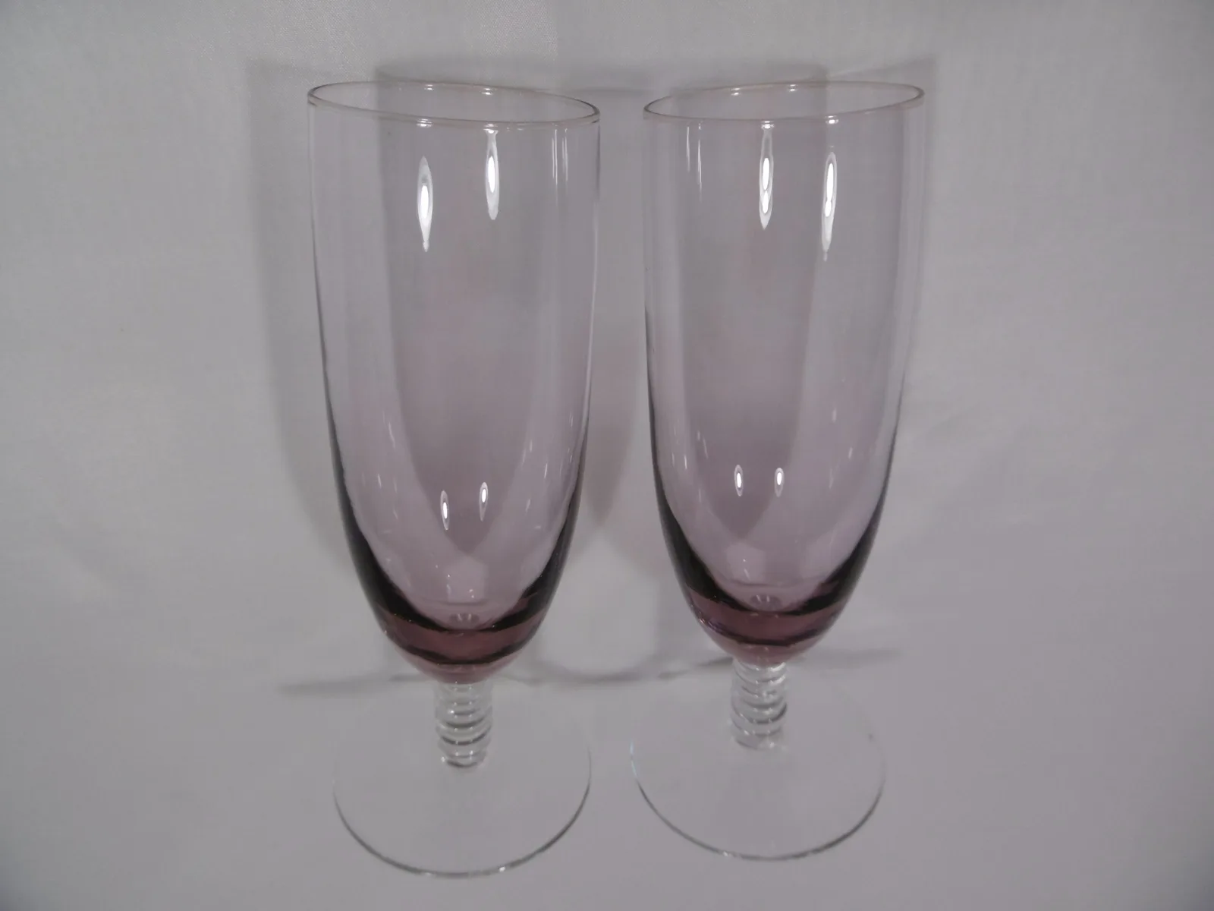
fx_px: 842
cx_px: 607
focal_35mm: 24
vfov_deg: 56.8
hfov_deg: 71.6
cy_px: 456
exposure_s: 1/60
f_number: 3.1
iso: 100
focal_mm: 4.3
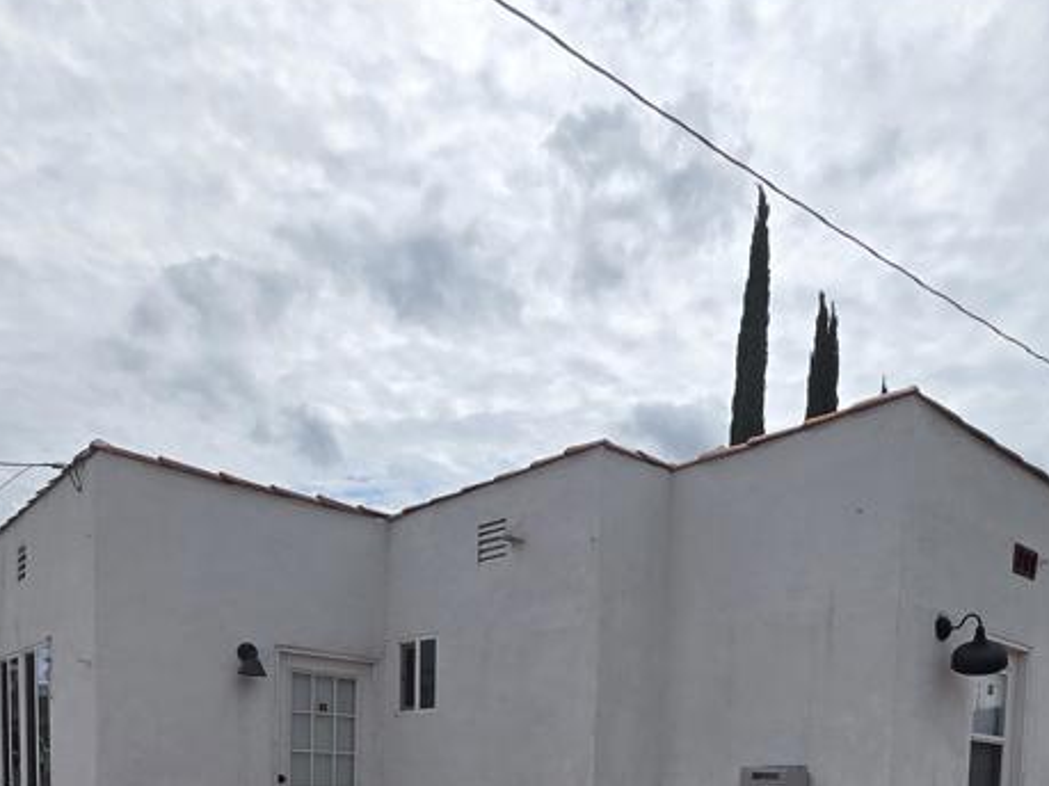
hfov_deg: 60.8
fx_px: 879
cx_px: 658
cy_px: 845
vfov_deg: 40.0
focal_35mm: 29
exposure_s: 1/3238
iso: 25
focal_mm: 1.7
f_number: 2.2
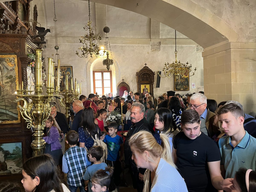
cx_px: 128
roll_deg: +3.1
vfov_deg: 53.1
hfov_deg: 67.3
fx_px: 192
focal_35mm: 26
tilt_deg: -2.3
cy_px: 96
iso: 250
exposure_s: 1/50
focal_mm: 5.1
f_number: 1.6
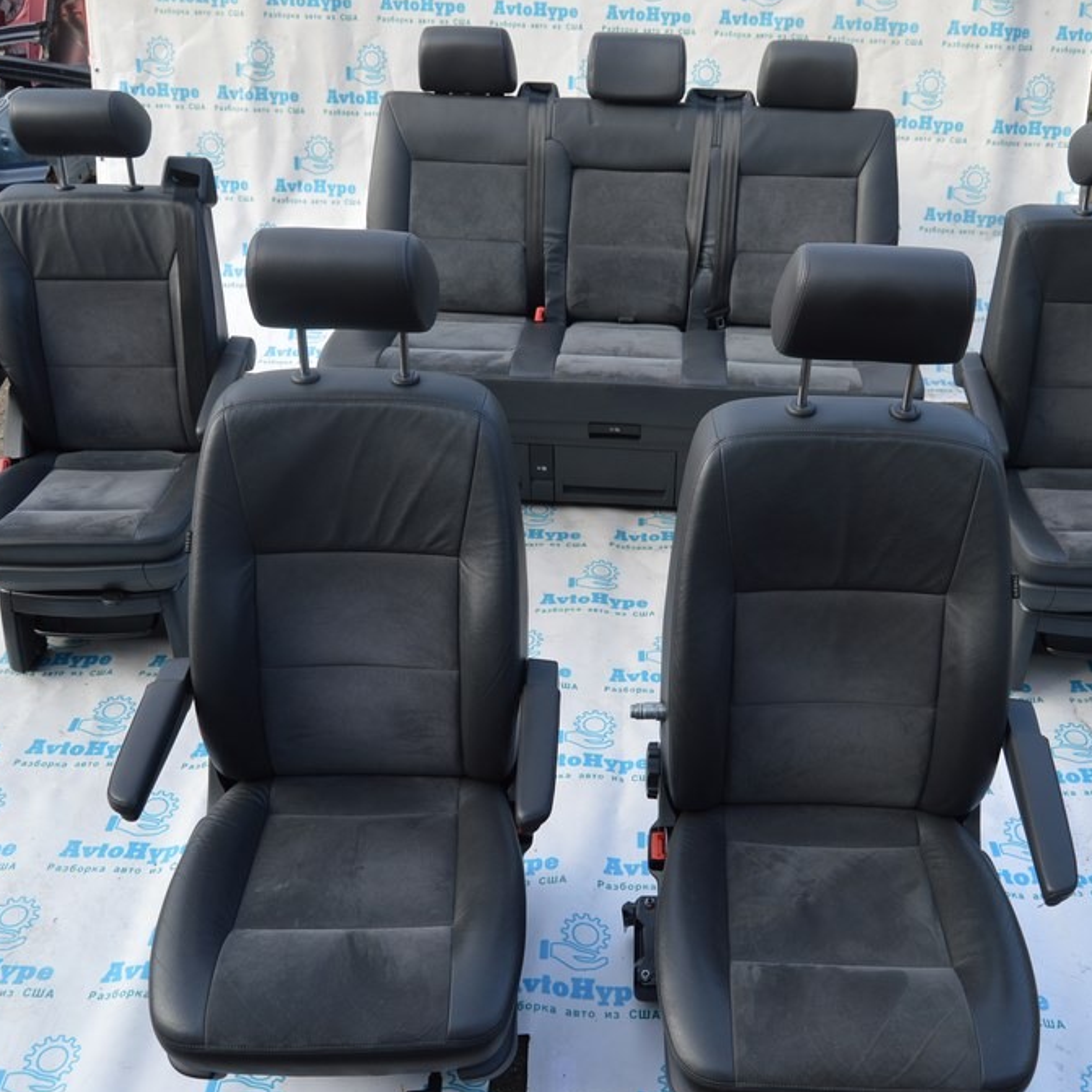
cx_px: 602
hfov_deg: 47.1
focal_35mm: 35
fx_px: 1249
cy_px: 548
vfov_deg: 47.2
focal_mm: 18
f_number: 5.6
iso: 100
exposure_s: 1/125
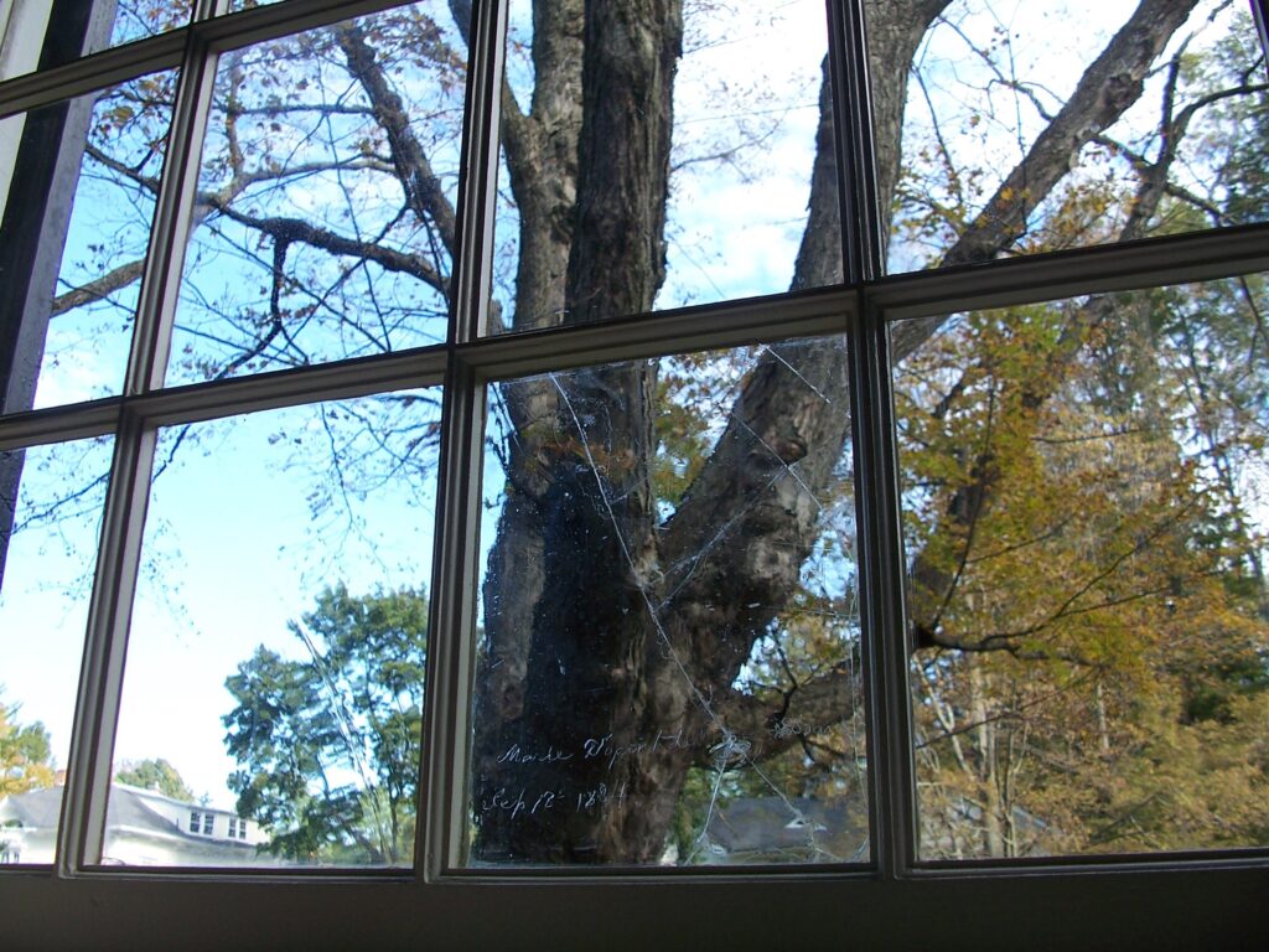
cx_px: 634
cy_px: 476
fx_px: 1283
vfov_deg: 40.7
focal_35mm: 35
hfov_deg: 52.6
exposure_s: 1/250
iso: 80
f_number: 2.8
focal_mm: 6
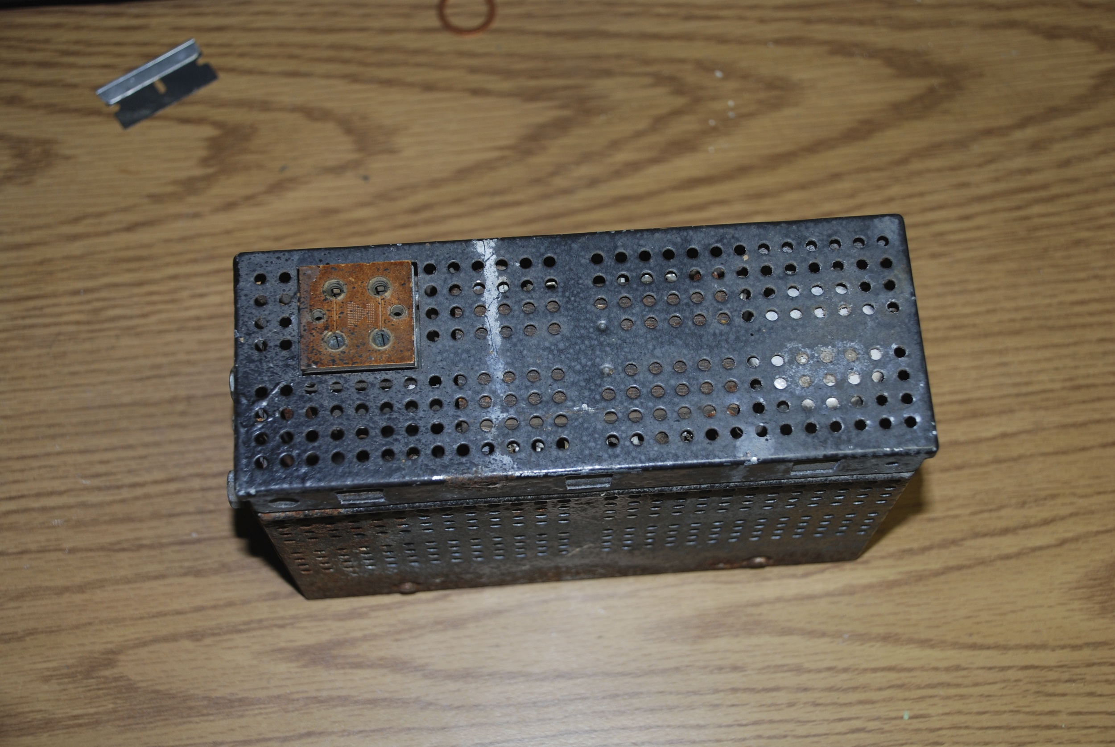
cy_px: 374
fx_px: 1628
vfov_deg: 25.8
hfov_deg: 37.8
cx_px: 558
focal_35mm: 52
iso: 200
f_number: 4.5
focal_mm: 35
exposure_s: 1/60
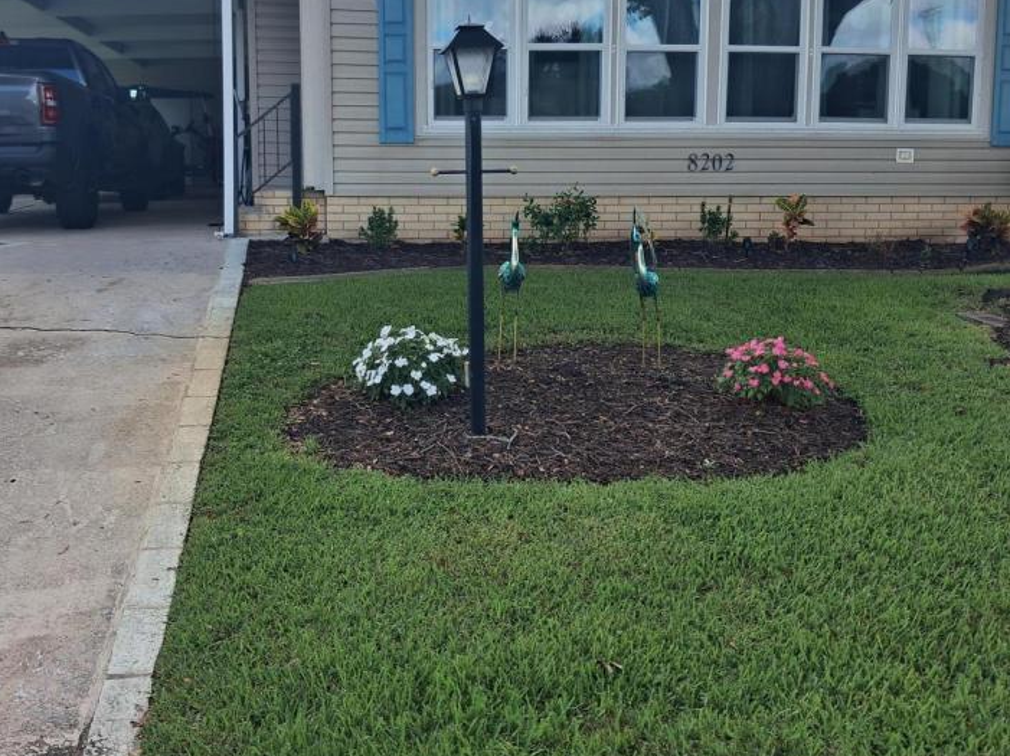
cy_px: 274
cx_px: 437
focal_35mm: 37
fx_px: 1079
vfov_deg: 38.3
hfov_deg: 50.0
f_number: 1.8
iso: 25
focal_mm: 4
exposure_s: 1/286
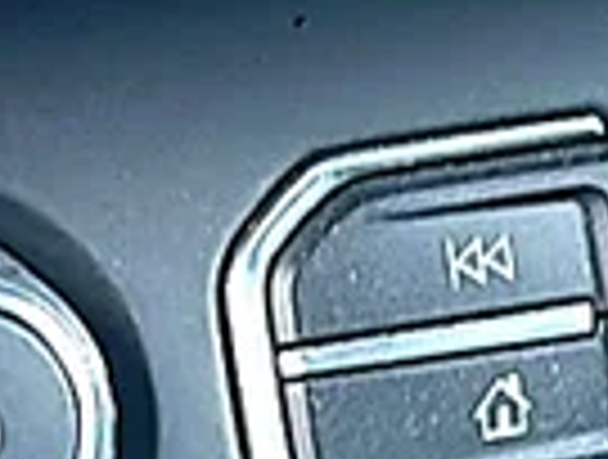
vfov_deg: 6.7
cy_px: 866
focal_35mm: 217
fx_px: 3822
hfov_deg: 9.0
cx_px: 766
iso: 125
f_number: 1.78
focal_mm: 6.86
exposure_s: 1/76
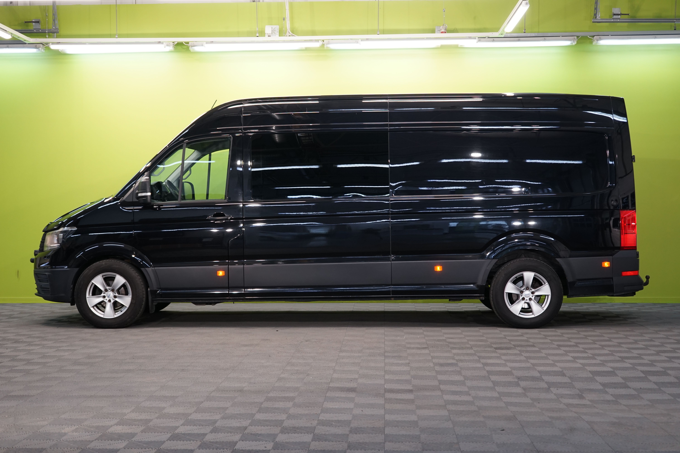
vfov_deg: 25.5
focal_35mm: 53
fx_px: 1001
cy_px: 226
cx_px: 340
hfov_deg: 37.5
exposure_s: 1/50
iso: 640
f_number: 5
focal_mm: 53
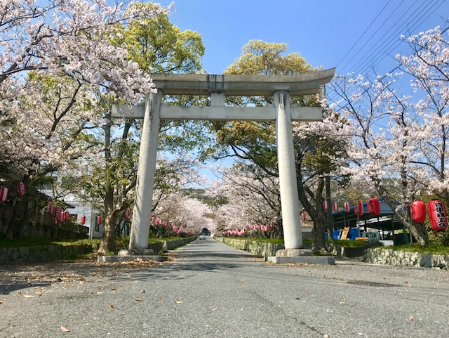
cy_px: 169
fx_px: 363
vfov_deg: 49.8
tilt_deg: +13.3
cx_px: 224
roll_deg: -2.9
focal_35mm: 28
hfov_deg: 63.4
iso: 20
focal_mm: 3.99
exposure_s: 1/1916
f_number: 1.8
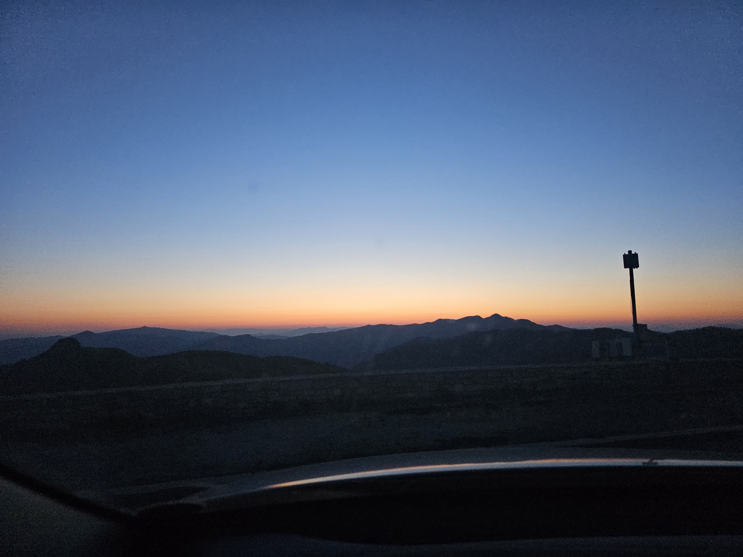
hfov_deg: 73.9
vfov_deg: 58.9
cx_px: 372
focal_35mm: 23
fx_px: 494
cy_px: 278
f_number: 1.7
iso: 640
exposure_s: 1/60
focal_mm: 6.3
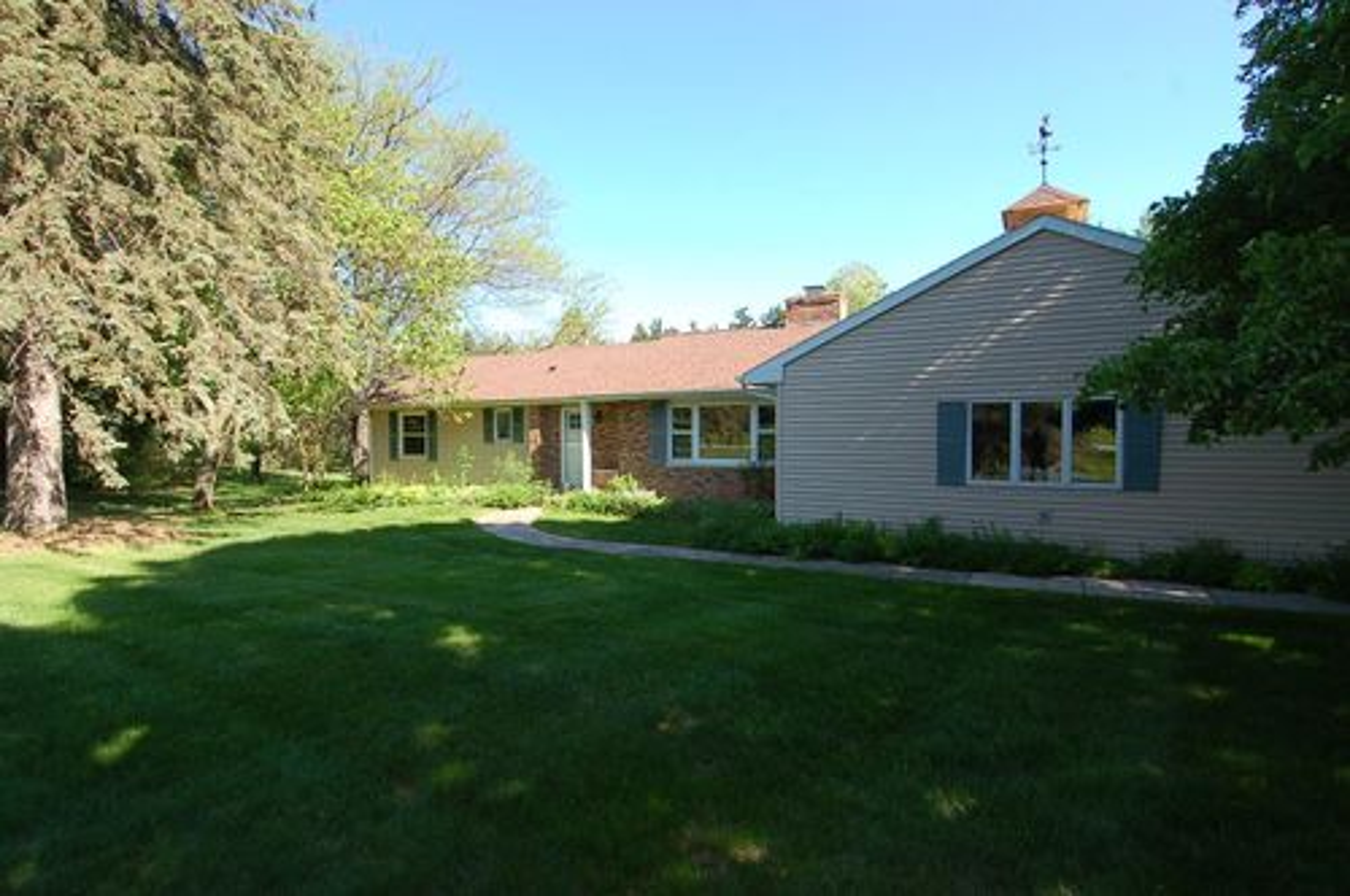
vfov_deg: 67.2
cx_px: 675
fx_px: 674
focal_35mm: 18
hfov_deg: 90.1
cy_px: 448
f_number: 6.3
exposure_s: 1/160
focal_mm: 12
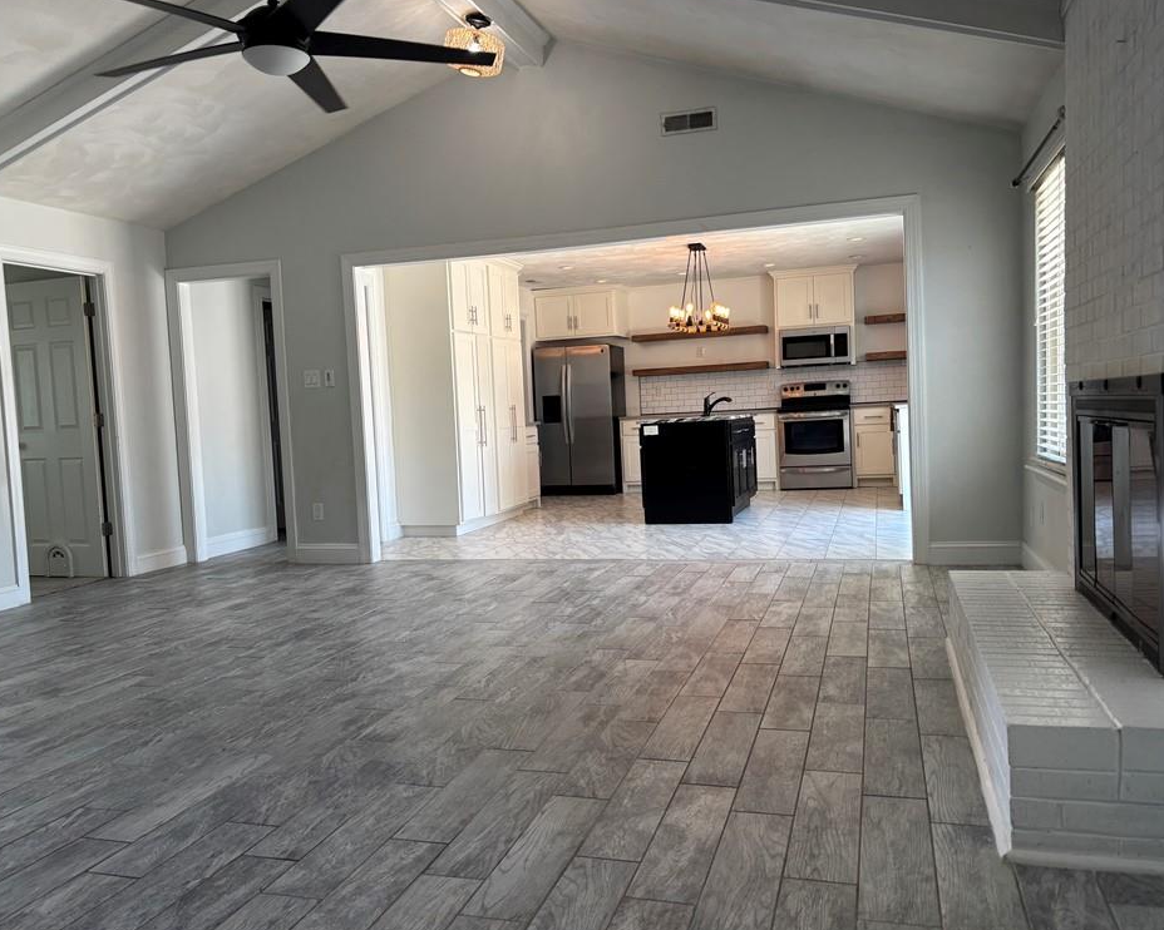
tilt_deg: -4.0
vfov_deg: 51.5
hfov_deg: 62.2
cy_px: 466
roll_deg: +2.7
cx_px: 586
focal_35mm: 28
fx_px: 964
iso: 100
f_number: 1.6
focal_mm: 5.96
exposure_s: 1/120
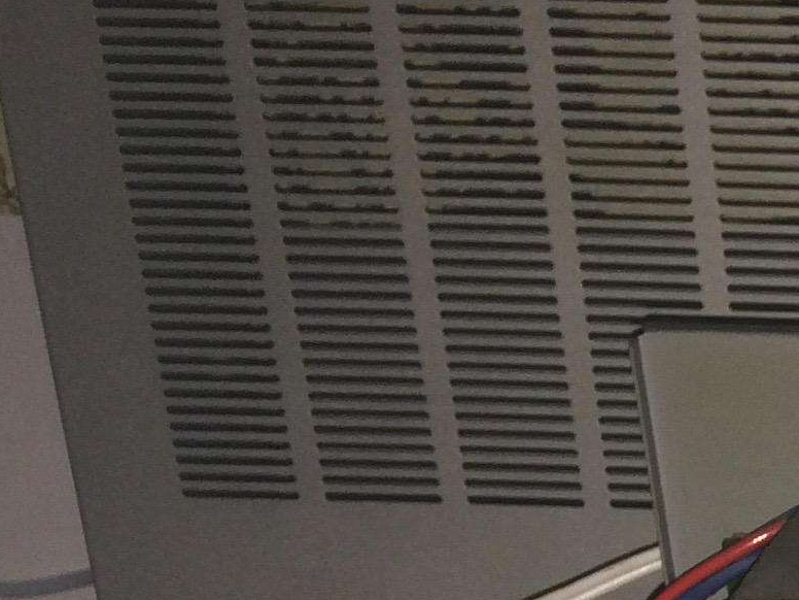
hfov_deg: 13.6
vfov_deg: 11.2
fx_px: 2816
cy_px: 1106
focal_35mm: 122
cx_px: 1637
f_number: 2.2
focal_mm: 4.15
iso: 32
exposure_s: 1/17
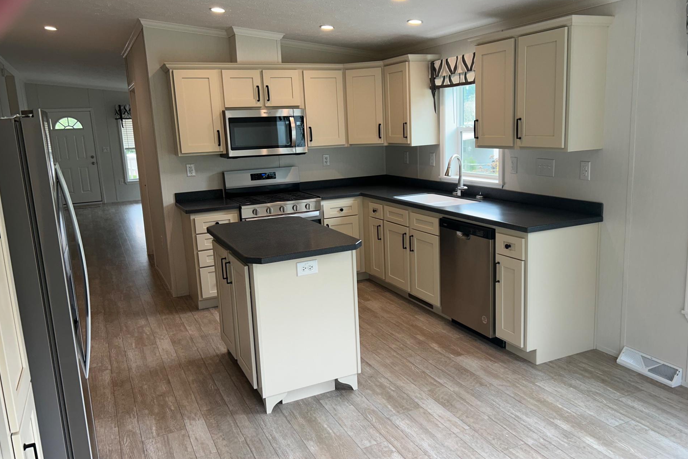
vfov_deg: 44.9
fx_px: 554
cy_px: 220
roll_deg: +2.6
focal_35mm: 29
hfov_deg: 63.6
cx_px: 359
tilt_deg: -11.2
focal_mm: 5.7
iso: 50
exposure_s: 1/120
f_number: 1.5
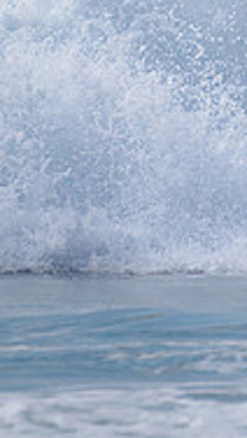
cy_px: 52
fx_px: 23071
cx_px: 564
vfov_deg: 1.1
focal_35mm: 1985
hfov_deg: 0.6
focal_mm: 500
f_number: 5.6
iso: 140
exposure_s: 1/2000
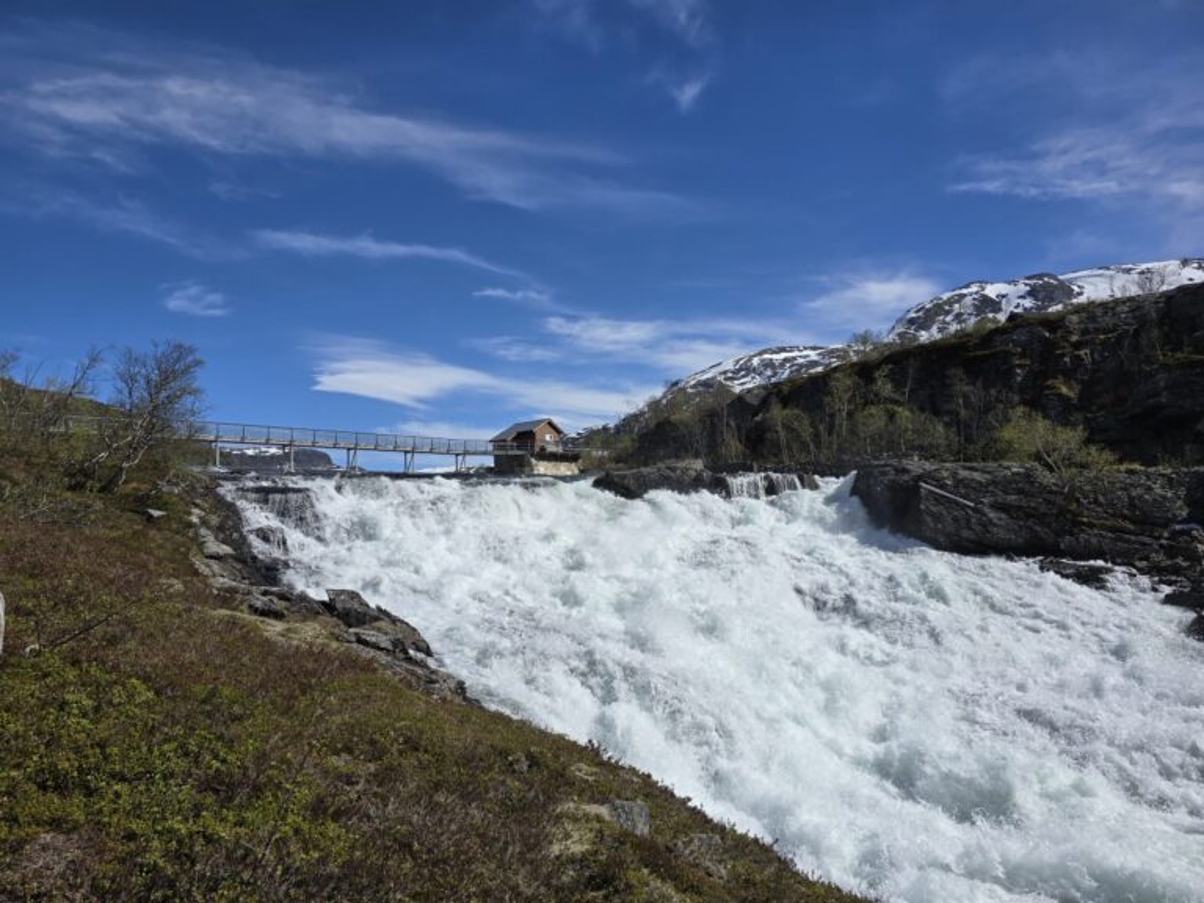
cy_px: 452
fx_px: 800
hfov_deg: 73.9
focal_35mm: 23
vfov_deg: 58.9
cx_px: 602
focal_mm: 6.3
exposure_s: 1/2043
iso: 12
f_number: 1.7
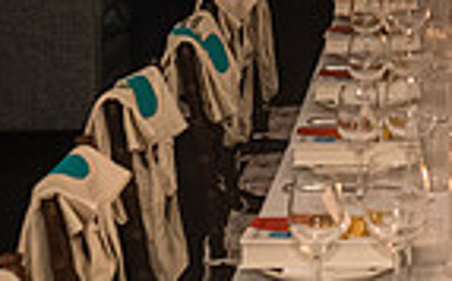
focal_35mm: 147
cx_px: 518
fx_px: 1809
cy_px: -185
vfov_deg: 8.6
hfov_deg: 13.9
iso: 6400
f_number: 4.5
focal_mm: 35
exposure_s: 1/320
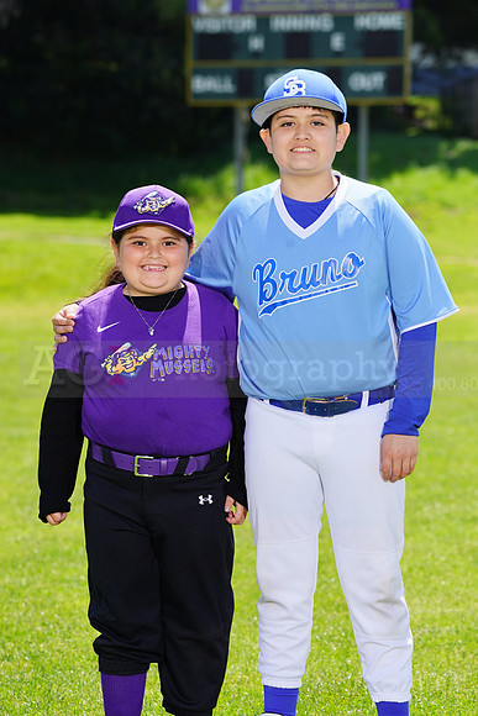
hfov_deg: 7.6
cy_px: 358
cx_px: 239
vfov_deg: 11.4
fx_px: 3602
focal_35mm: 181
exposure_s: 1/250
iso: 100
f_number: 8
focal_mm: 181
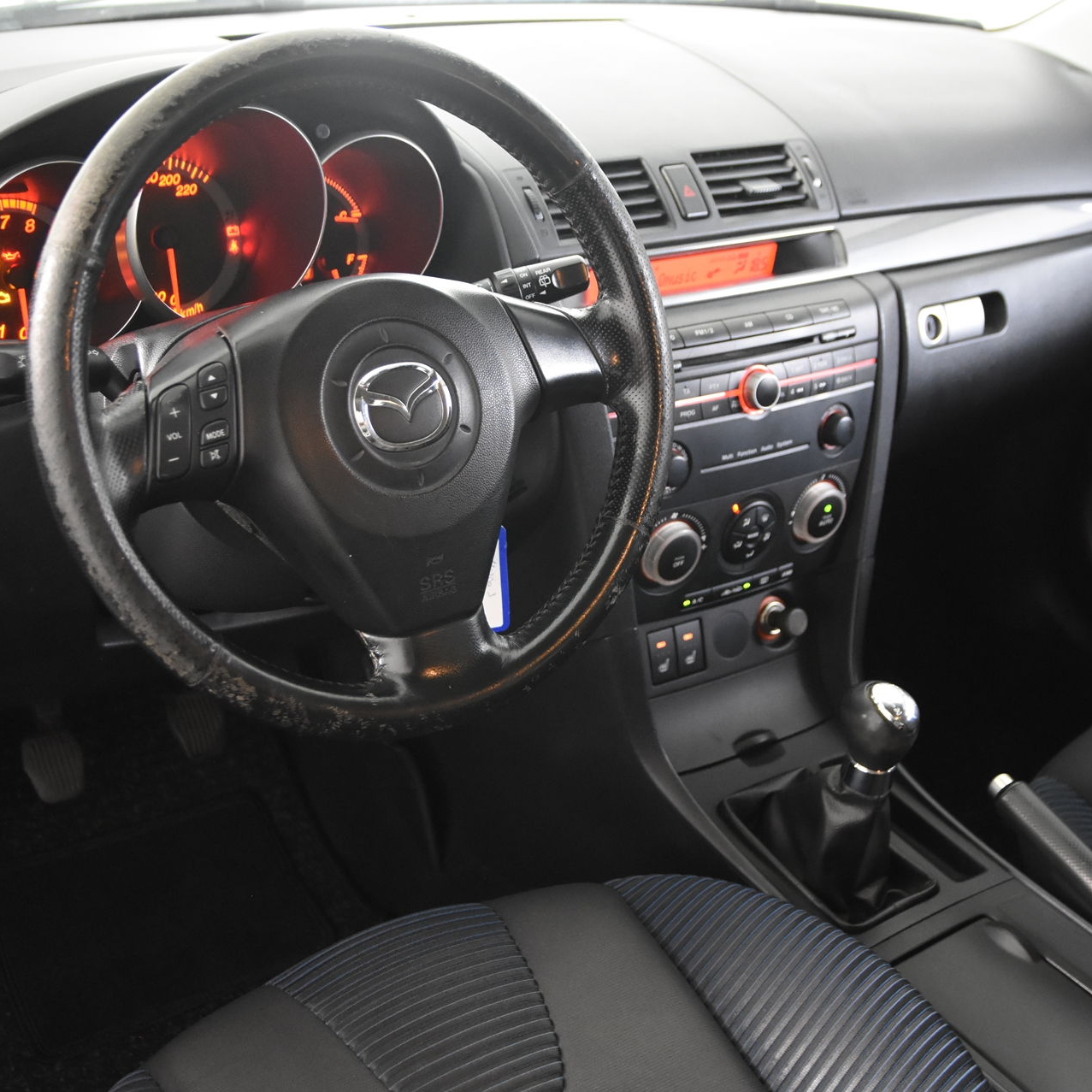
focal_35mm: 46
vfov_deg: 36.8
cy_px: 546
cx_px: 522
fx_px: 1642
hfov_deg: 36.8
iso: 3200
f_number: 3
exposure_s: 1/40
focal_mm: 24
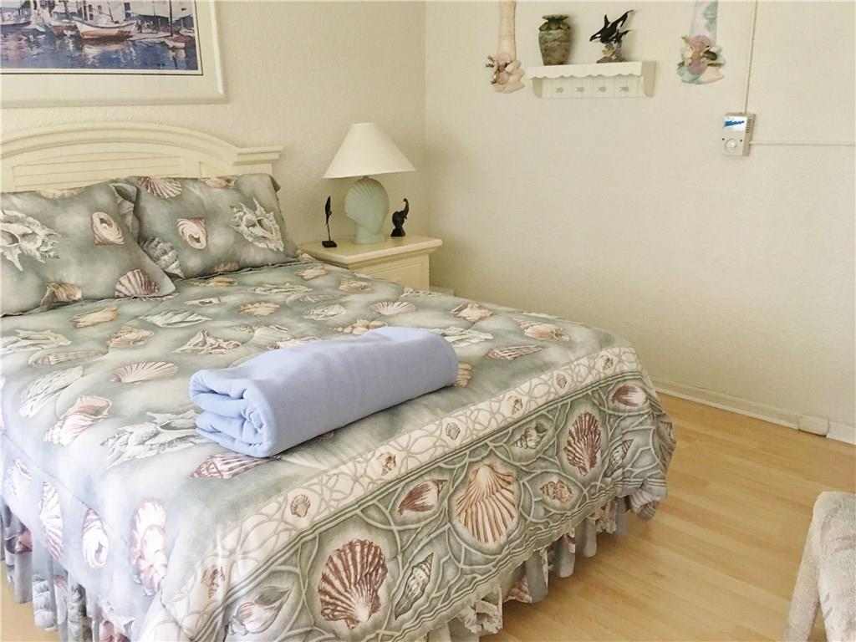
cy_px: 321
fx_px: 717
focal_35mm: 29
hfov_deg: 61.7
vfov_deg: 48.2
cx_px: 428
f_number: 2.2
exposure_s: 1/30
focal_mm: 4.15
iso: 200
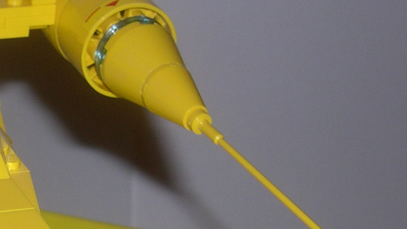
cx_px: -59
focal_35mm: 205
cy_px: 290
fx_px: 2212
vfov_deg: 5.9
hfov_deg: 10.4
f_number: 3.7
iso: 100
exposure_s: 1/60
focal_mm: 14.2
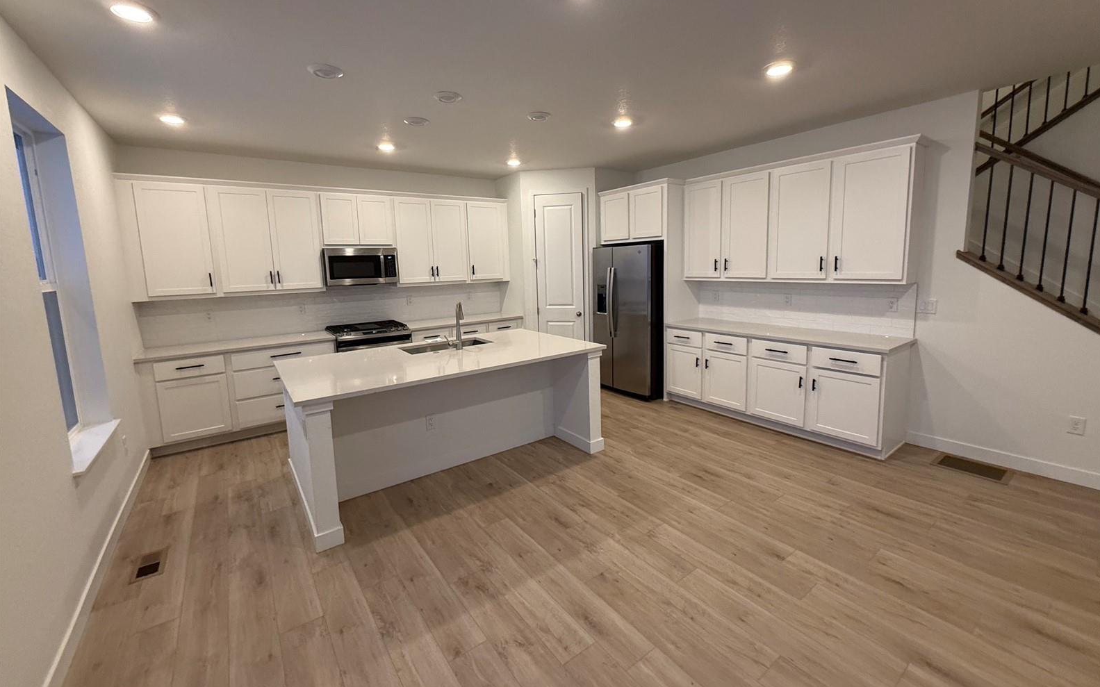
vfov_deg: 74.7
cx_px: 553
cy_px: 317
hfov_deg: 101.5
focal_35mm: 15
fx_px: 450
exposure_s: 1/120
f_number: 2.2
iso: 250
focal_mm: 2.22
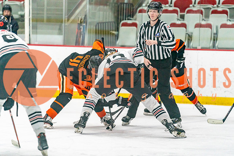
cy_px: 84
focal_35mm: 224
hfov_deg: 9.2
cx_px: 117
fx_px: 1459
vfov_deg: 6.1
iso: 3200
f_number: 2.8
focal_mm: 200
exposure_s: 1/1250
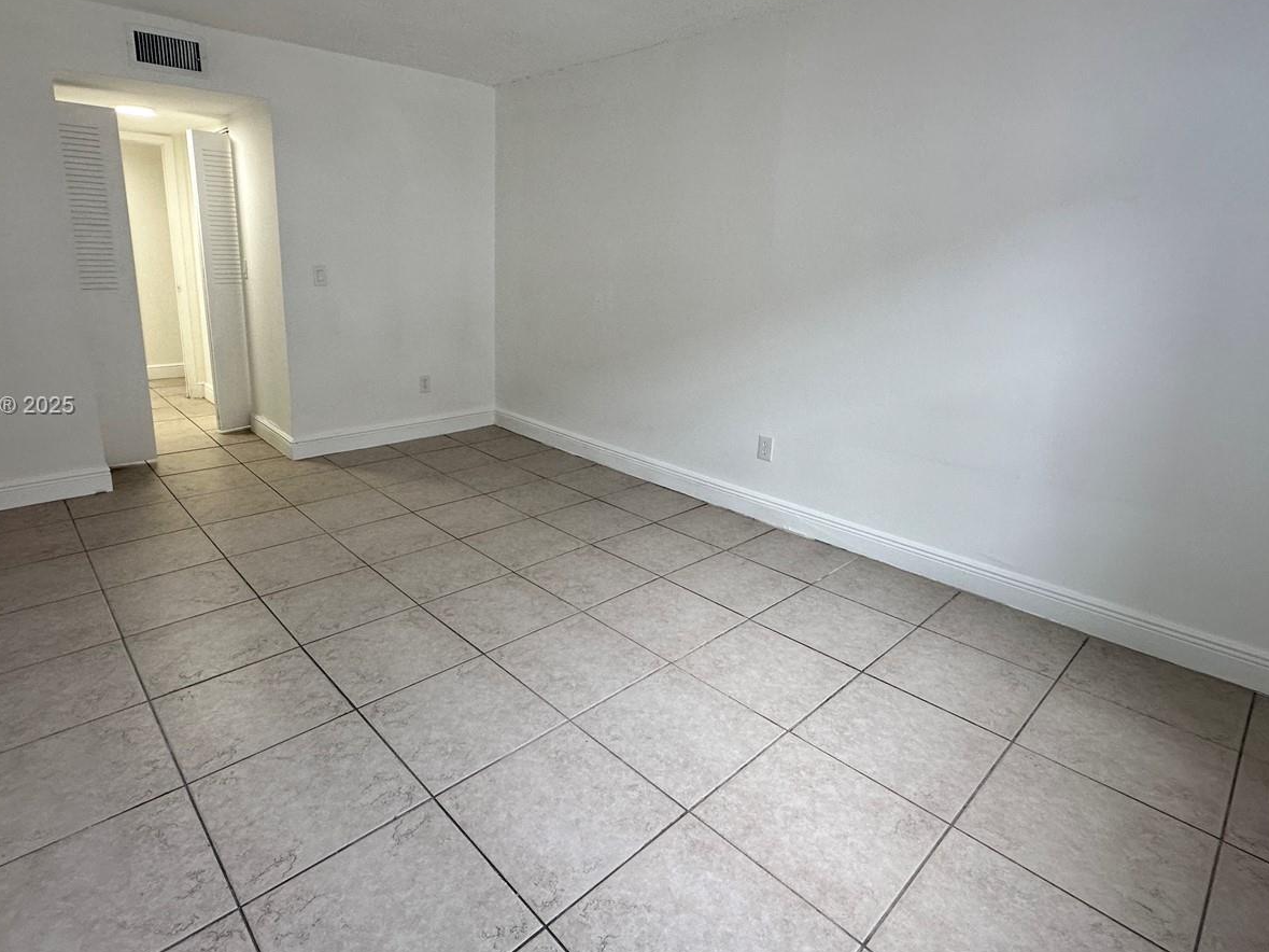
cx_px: 591
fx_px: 696
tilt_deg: -11.5
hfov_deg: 84.5
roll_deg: -1.4
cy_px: 407
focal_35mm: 19
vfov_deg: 68.3
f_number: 2.2
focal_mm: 2.22
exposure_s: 1/120
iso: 160
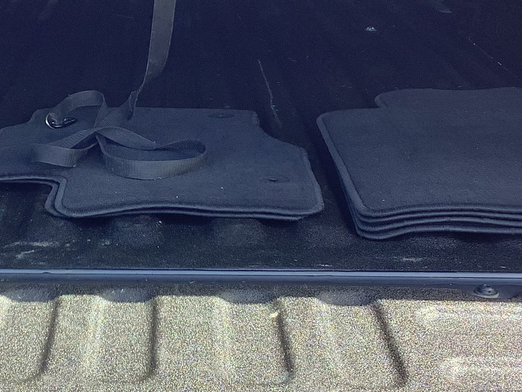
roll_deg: +1.0
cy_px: 152
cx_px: 103
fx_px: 1176
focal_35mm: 78
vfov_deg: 18.9
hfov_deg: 24.6
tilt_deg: -17.1
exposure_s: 1/120
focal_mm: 3.3
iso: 32
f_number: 2.4
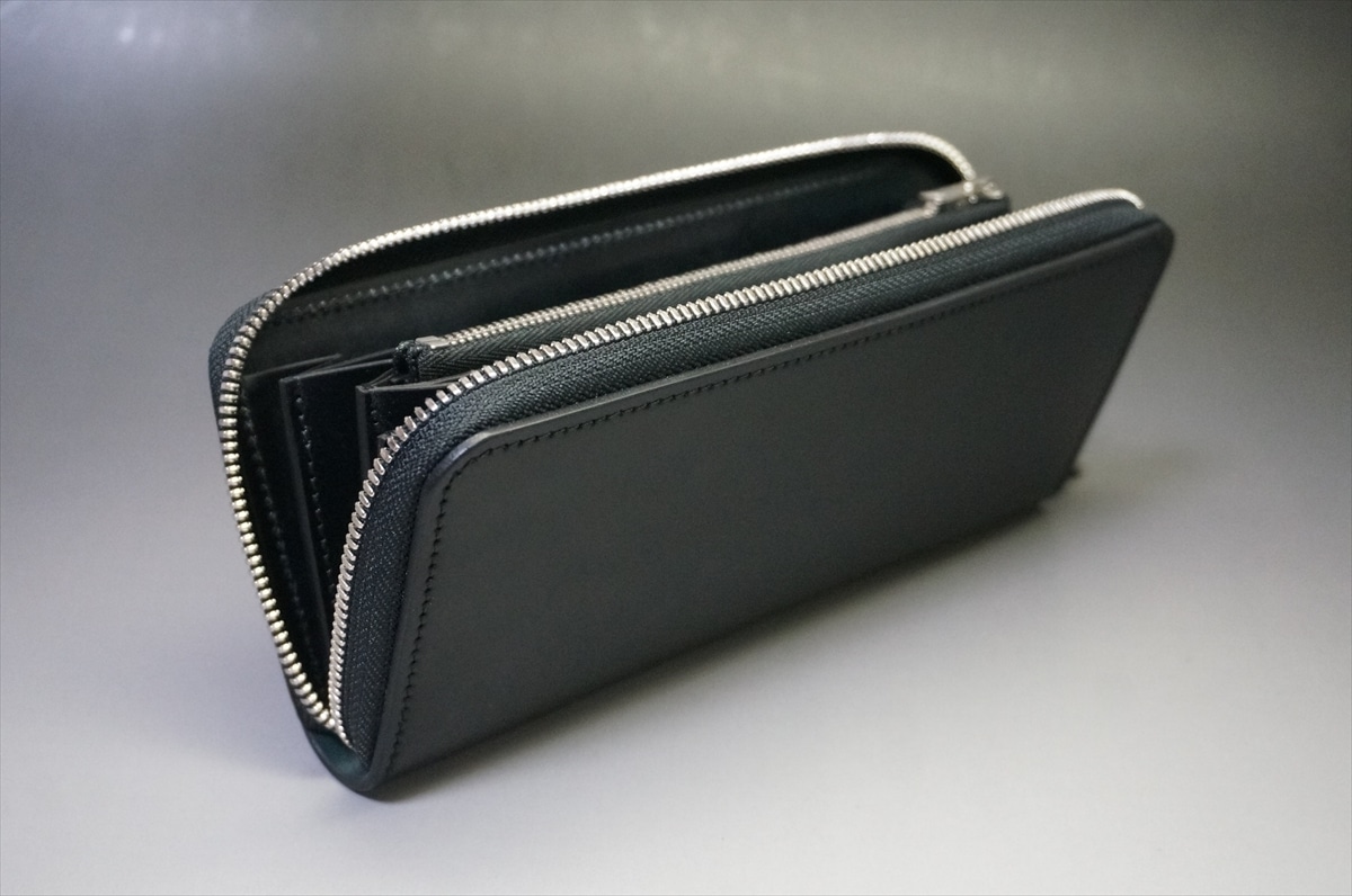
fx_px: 1800
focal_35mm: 48
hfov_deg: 41.2
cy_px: 448
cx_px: 676
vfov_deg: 28.0
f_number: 5
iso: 3200
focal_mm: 32
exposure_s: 1/100
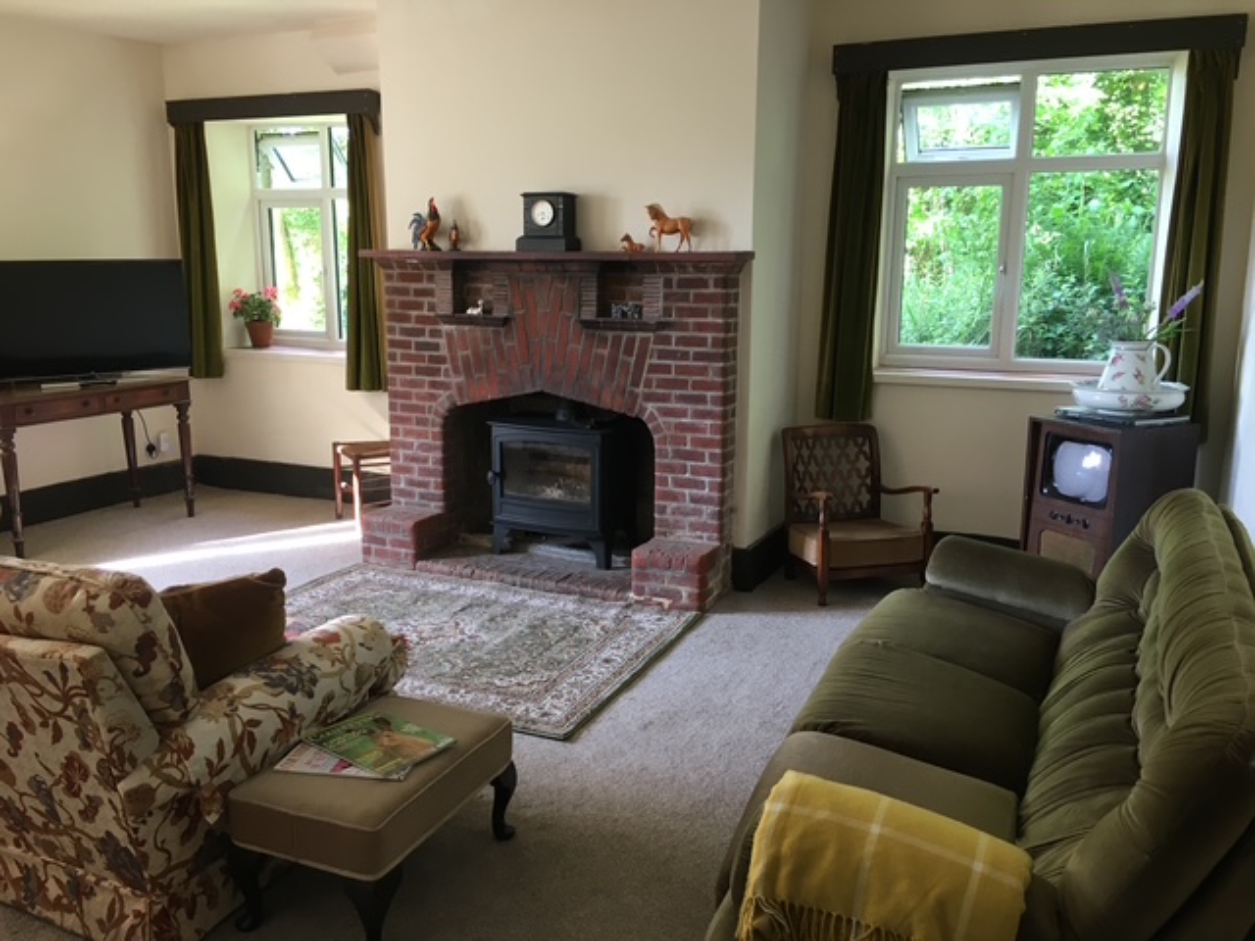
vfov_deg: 48.2
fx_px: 1051
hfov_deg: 61.7
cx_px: 628
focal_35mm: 29
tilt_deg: -11.0
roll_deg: -0.6
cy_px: 470
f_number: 2.2
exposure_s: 1/33
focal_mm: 4.15
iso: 80
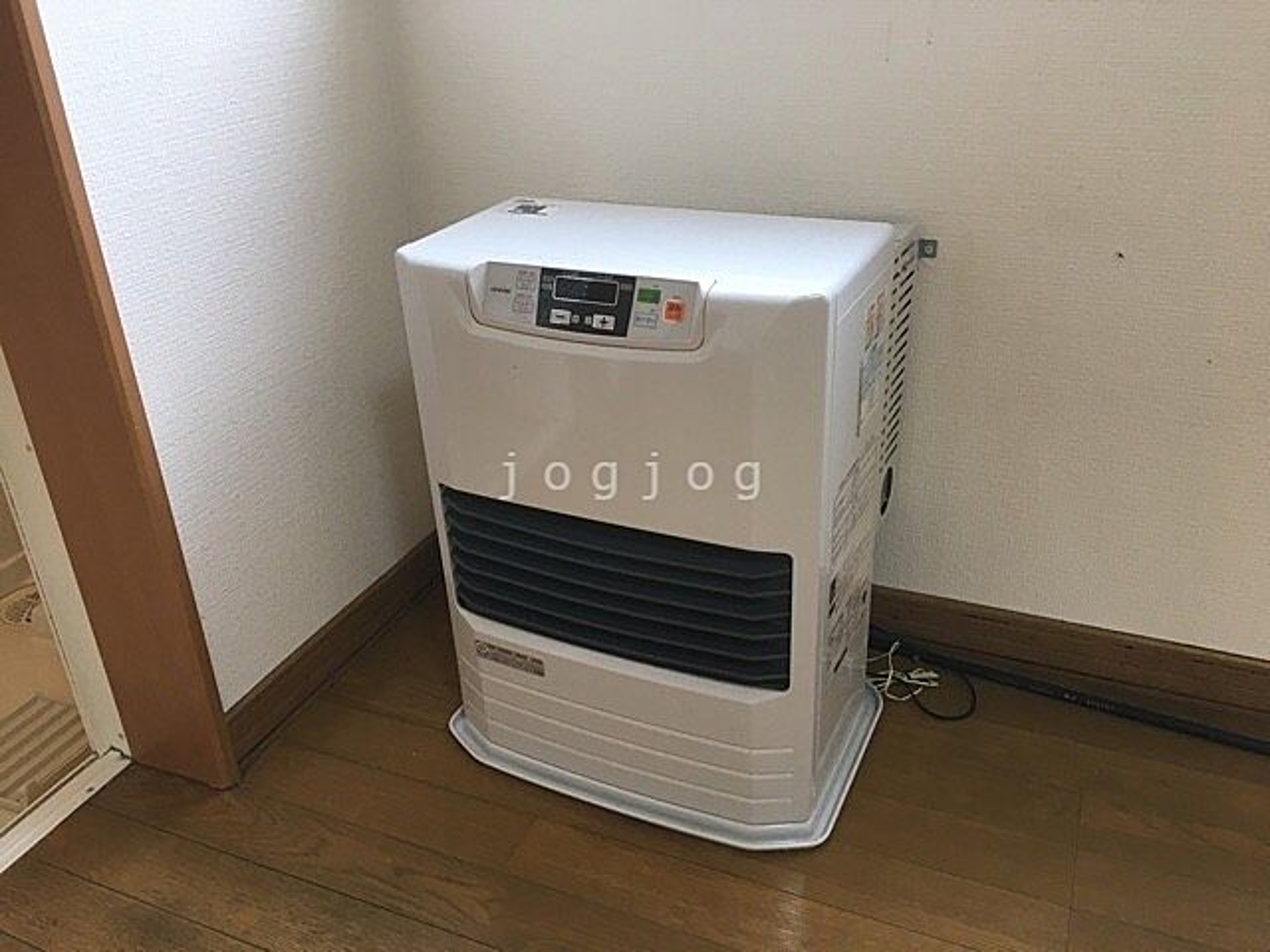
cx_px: 635
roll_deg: +1.0
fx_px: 1064
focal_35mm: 29
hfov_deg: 61.7
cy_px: 476
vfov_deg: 48.2
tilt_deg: -29.1
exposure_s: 1/30
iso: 25
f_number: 2.2
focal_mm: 4.15
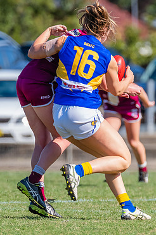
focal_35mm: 1259
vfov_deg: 1.6
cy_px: 116
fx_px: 8198
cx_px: 82
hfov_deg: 1.1
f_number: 8
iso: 800
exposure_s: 1/1600
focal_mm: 550
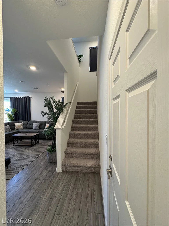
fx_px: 91
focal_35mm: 14
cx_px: 84
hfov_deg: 85.7
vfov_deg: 102.1
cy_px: 113
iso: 160
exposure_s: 1/60
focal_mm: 2.22
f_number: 2.2
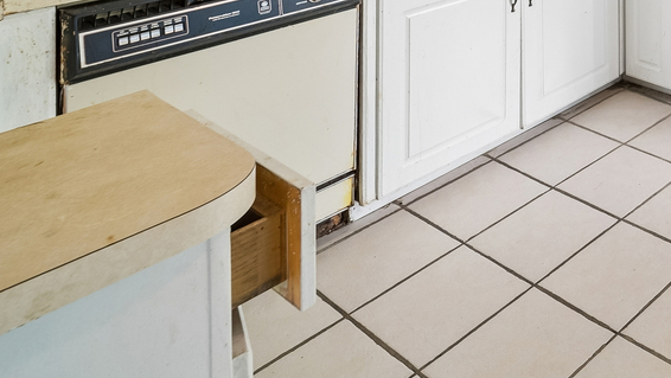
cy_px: -216
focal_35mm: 39
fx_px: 694
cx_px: 806
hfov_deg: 38.3
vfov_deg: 23.3
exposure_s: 1/20
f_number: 8
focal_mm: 13
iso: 400
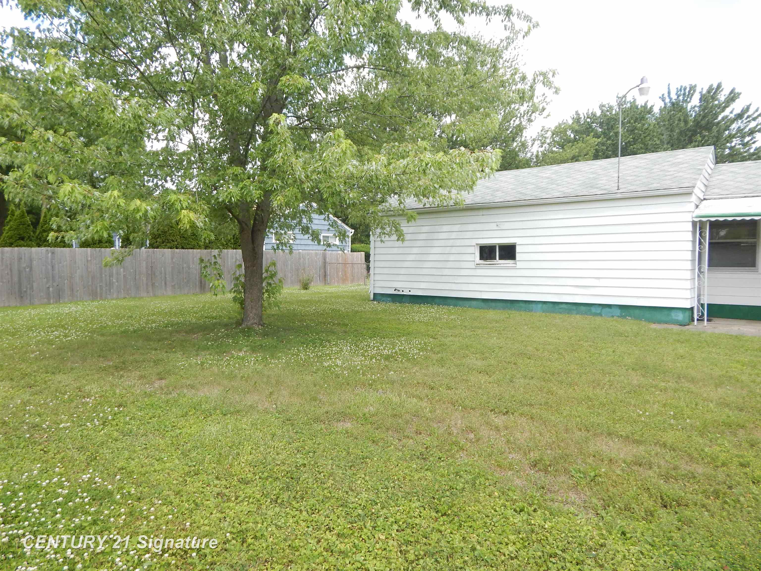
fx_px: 484
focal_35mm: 22
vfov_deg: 61.1
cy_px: 286
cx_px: 380
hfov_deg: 76.4
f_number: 3
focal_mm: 4
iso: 125
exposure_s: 1/400
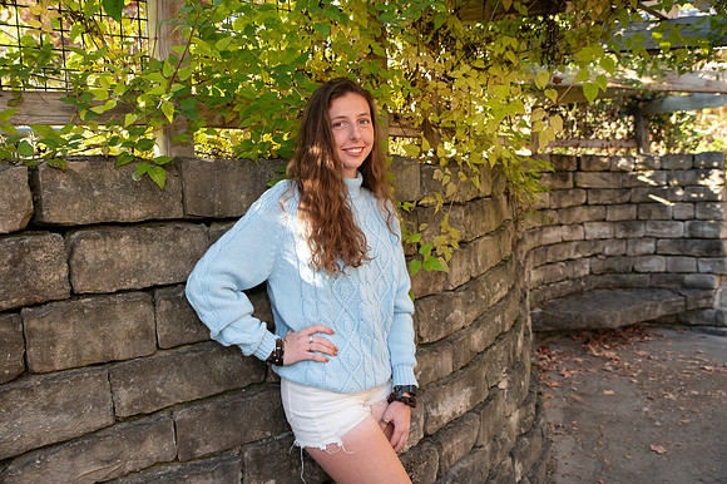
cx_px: 364
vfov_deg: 41.1
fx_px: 646
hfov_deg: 58.7
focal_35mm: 32
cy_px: 242
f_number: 4
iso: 320
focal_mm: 32
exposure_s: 1/160
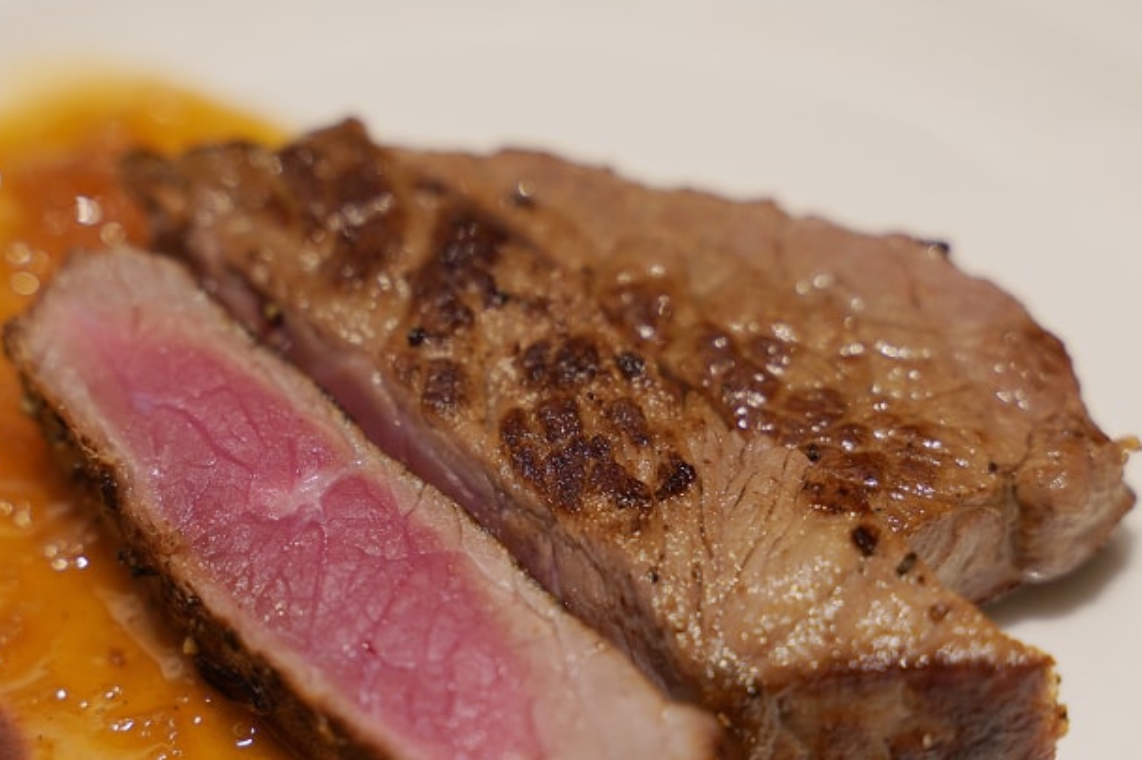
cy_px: 430
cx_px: 475
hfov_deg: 13.9
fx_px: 4693
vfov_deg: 9.3
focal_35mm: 148
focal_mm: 75
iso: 500
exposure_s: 1/80
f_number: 4
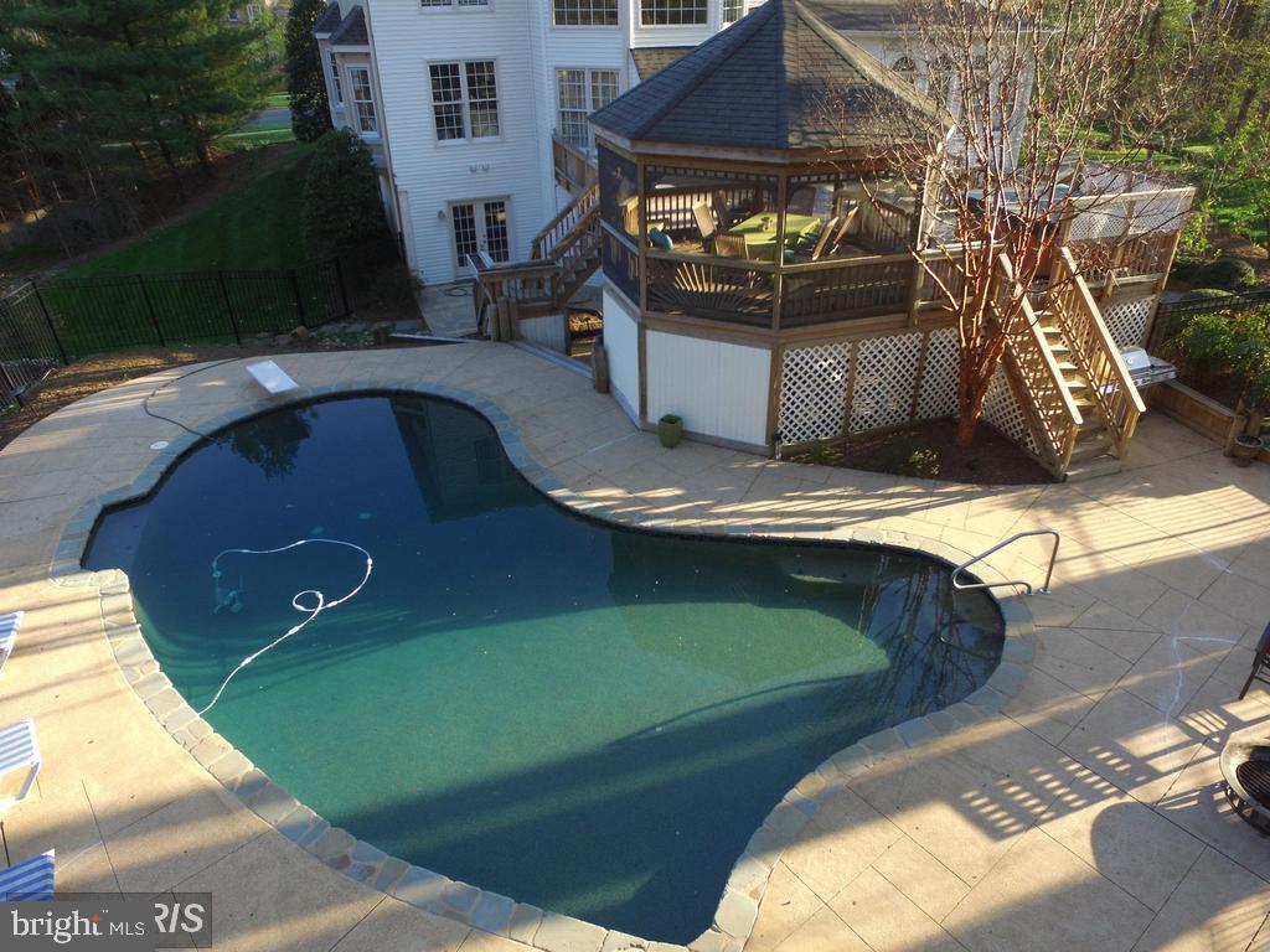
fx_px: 734
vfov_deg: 66.0
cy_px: 476
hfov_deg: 81.7
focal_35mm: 20
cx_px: 635
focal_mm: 3.61
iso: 100
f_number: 2.8
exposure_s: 1/165
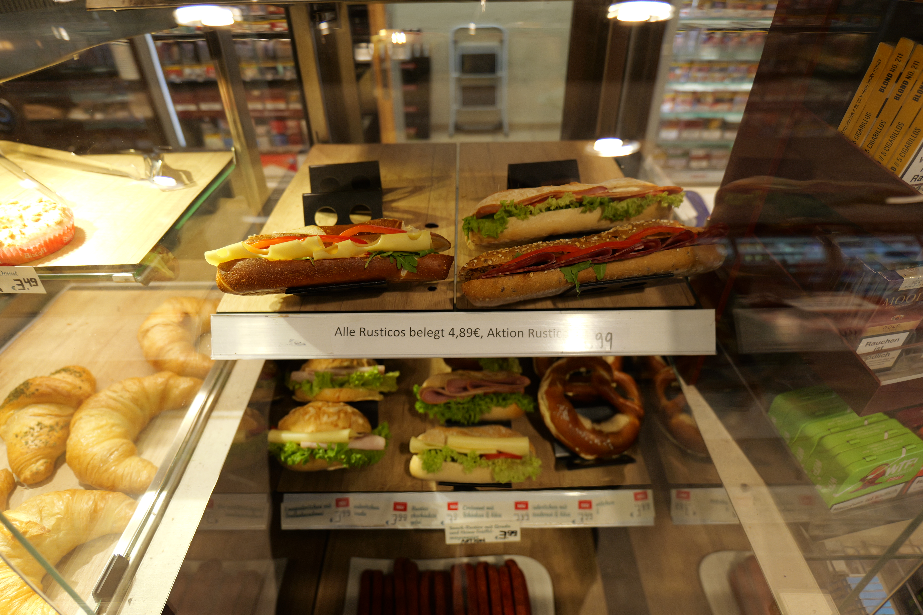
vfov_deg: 61.9
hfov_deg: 84.0
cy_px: 308
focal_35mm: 20
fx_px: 513
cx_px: 462
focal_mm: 20
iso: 1250
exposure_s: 1/125
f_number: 3.5
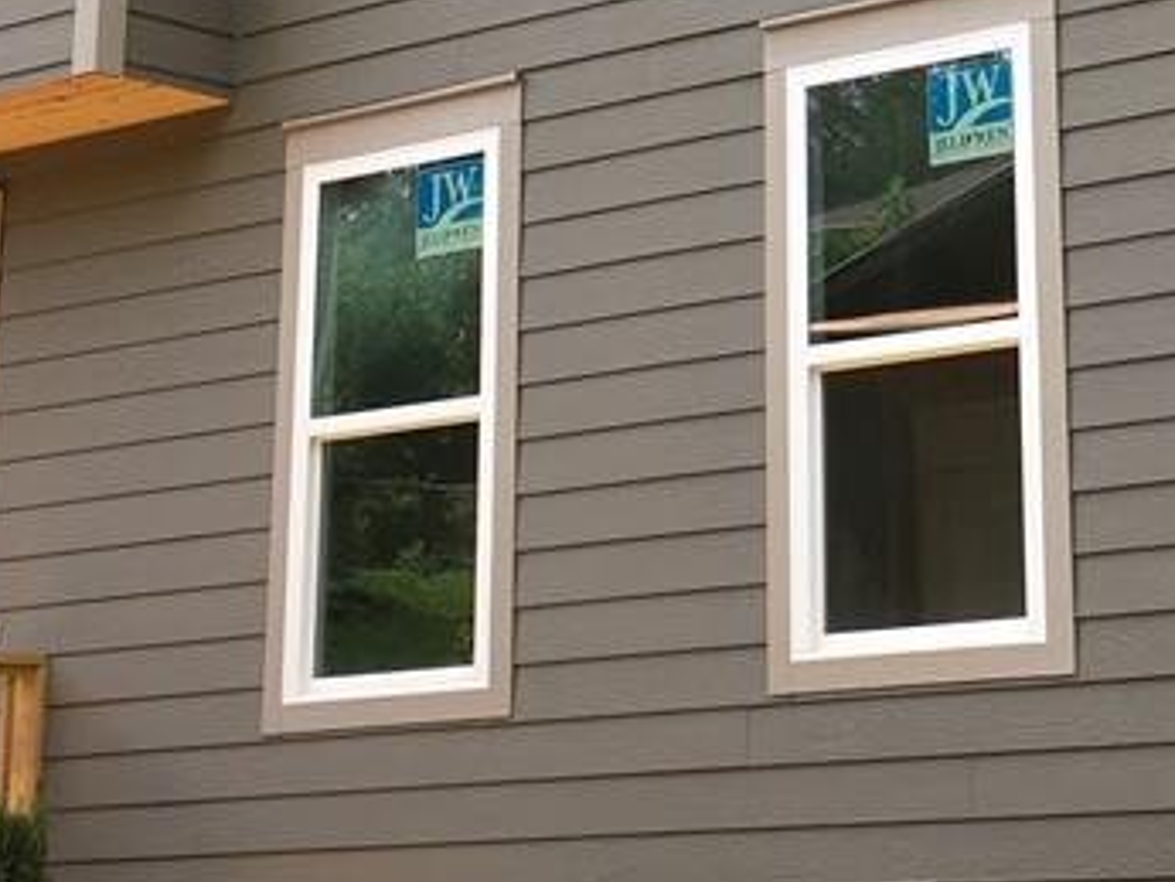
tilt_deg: +13.8
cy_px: 10
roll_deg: +2.2
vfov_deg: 16.8
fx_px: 2920
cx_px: 1155
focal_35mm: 86
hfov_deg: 22.0
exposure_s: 1/413
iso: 25
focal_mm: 4.15
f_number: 2.2
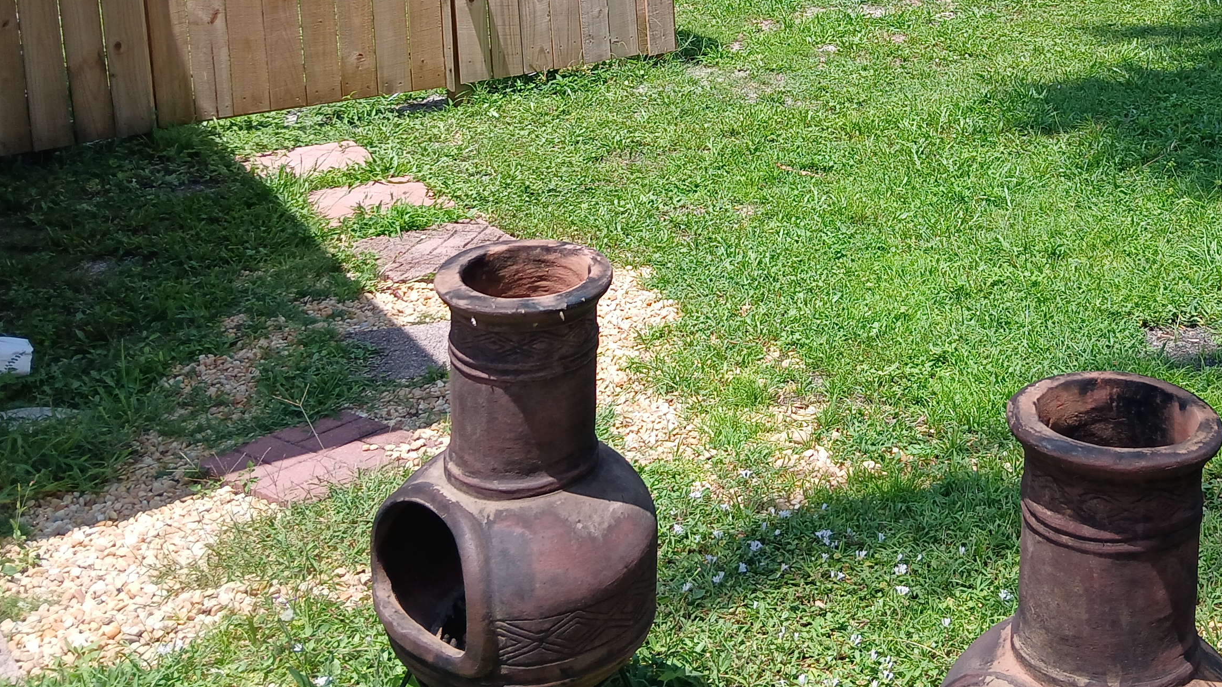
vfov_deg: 22.8
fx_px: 1620
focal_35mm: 50
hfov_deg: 40.5
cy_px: -35
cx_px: 874
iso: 20
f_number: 1.8
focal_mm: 3.98
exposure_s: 1/469
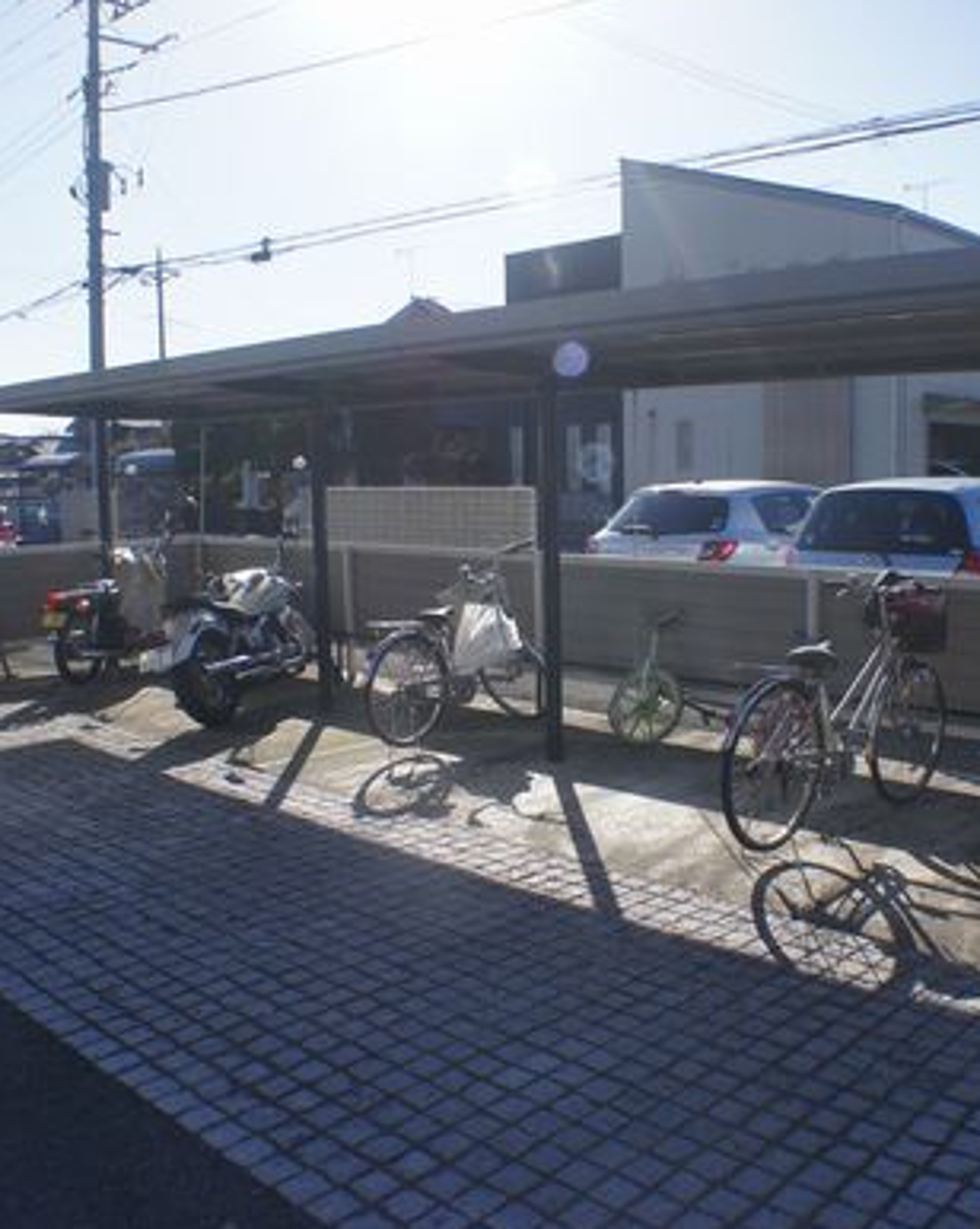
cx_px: 646
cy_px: 602
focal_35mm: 35
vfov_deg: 51.6
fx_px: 1271
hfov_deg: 41.7
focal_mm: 16
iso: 200
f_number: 6.3
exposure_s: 1/640
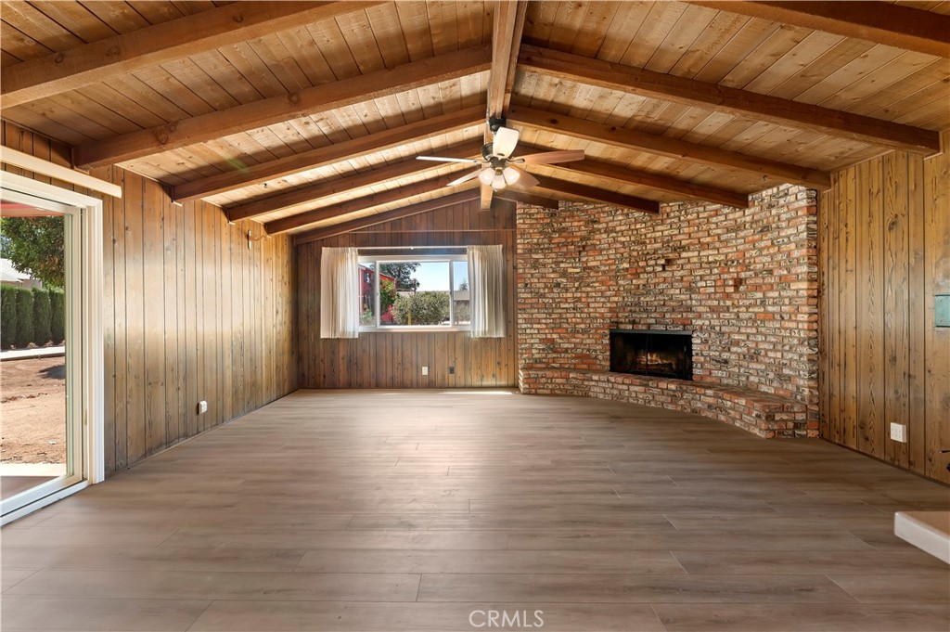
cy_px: 316
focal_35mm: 14
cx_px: 475
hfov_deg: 104.3
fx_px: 369
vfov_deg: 81.1
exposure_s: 1/2
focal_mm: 14
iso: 500
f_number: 10
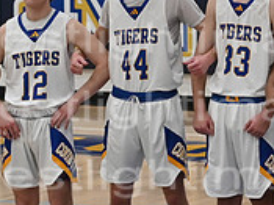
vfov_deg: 2.7
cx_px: 174
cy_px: 76
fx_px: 4382
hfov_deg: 3.6
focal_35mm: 554
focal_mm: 116
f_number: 4
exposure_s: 1/800
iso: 2800
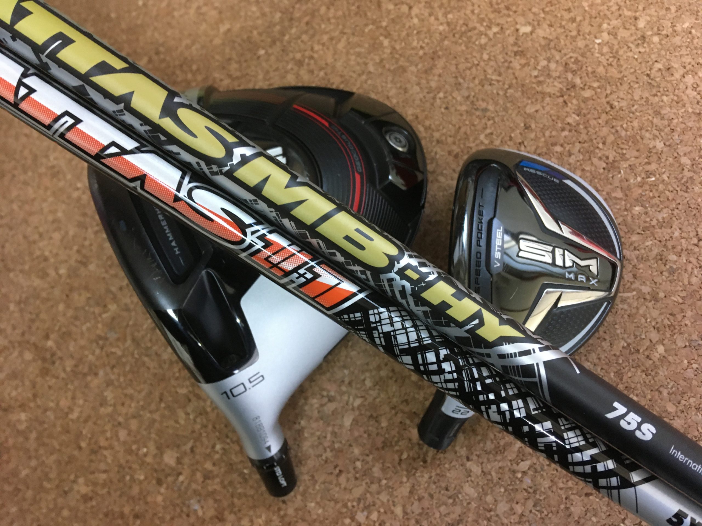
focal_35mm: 29
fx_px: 588
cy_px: 263
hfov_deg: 61.7
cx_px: 351
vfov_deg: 48.2
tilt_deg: -67.2
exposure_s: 1/33
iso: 200
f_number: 2.2
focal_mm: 4.15
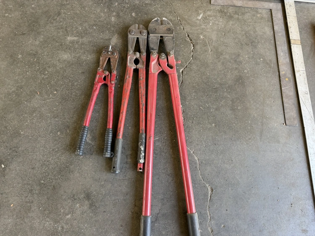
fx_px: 218
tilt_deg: -73.7
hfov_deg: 71.6
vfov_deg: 56.8
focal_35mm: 24
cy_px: 118
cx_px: 158
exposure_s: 1/117
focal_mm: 6.76
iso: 200
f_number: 1.78
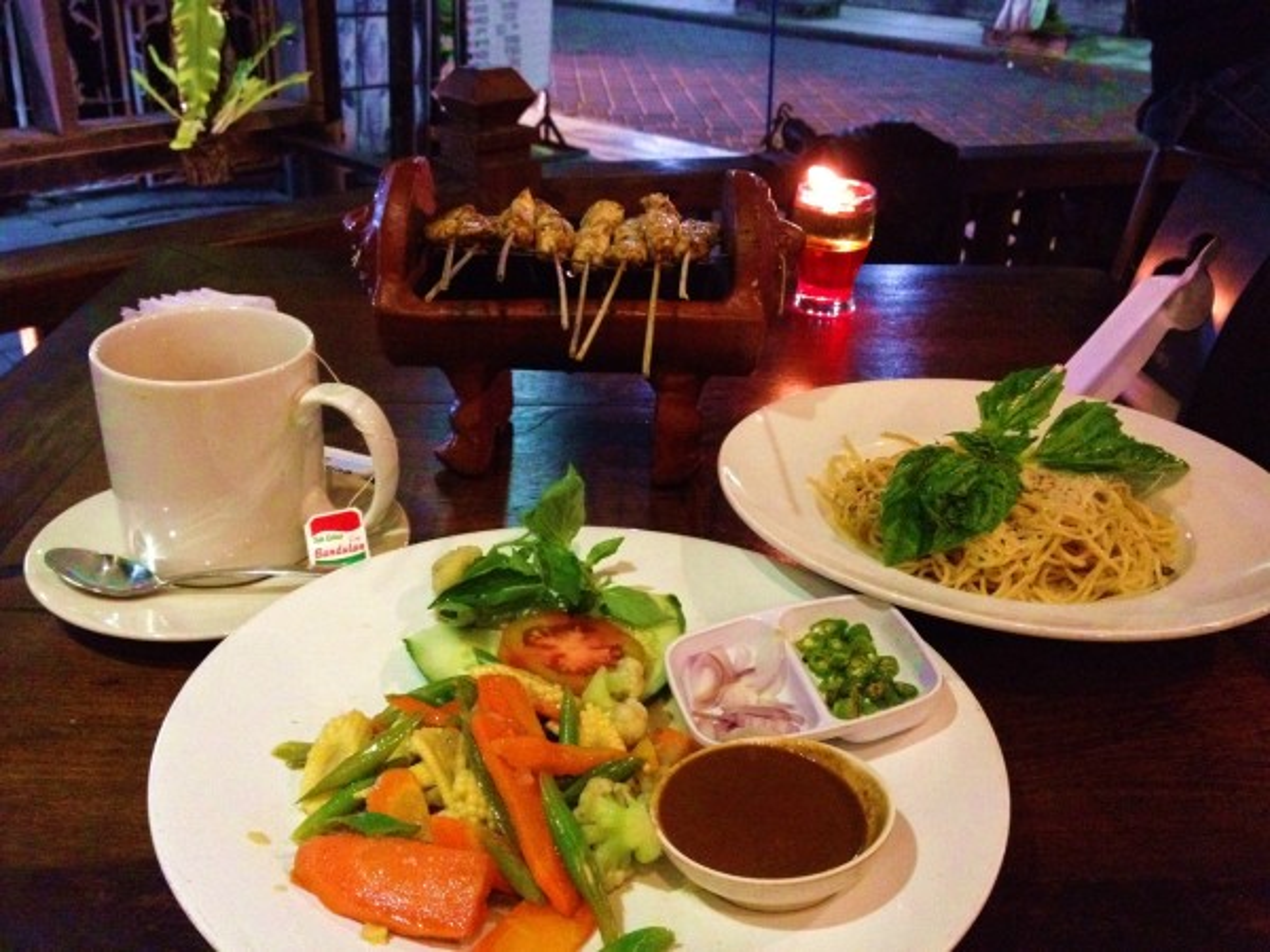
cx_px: 635
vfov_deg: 40.7
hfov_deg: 52.6
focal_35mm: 35
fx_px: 1284
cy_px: 476
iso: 800
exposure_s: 1/15
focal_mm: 4.28
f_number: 2.4
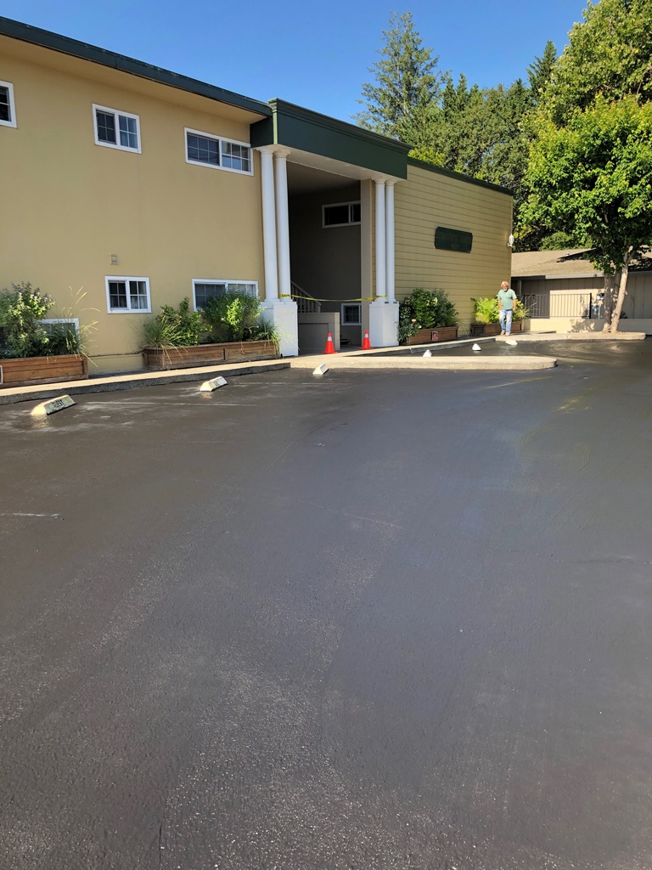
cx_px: 326
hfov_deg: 49.7
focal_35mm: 28
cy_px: 435
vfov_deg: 63.4
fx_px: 703
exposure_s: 1/381
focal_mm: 3.99
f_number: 1.8
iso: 20
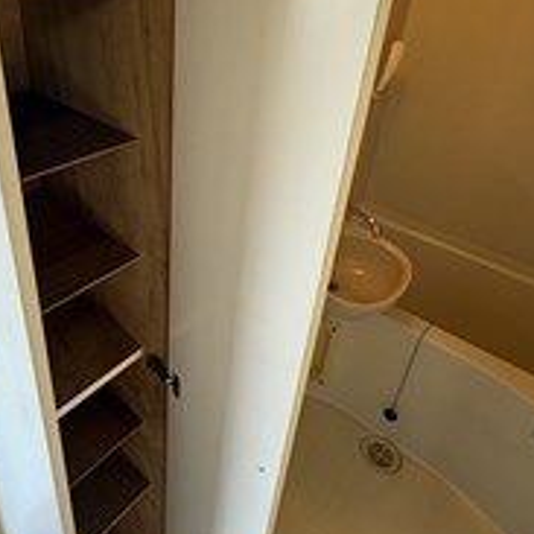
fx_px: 471
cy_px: 178
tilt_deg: -27.0
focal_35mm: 27
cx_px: 207
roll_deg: -2.8
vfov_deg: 57.8
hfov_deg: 58.5
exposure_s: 1/100
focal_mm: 2.22
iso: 125
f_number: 2.2
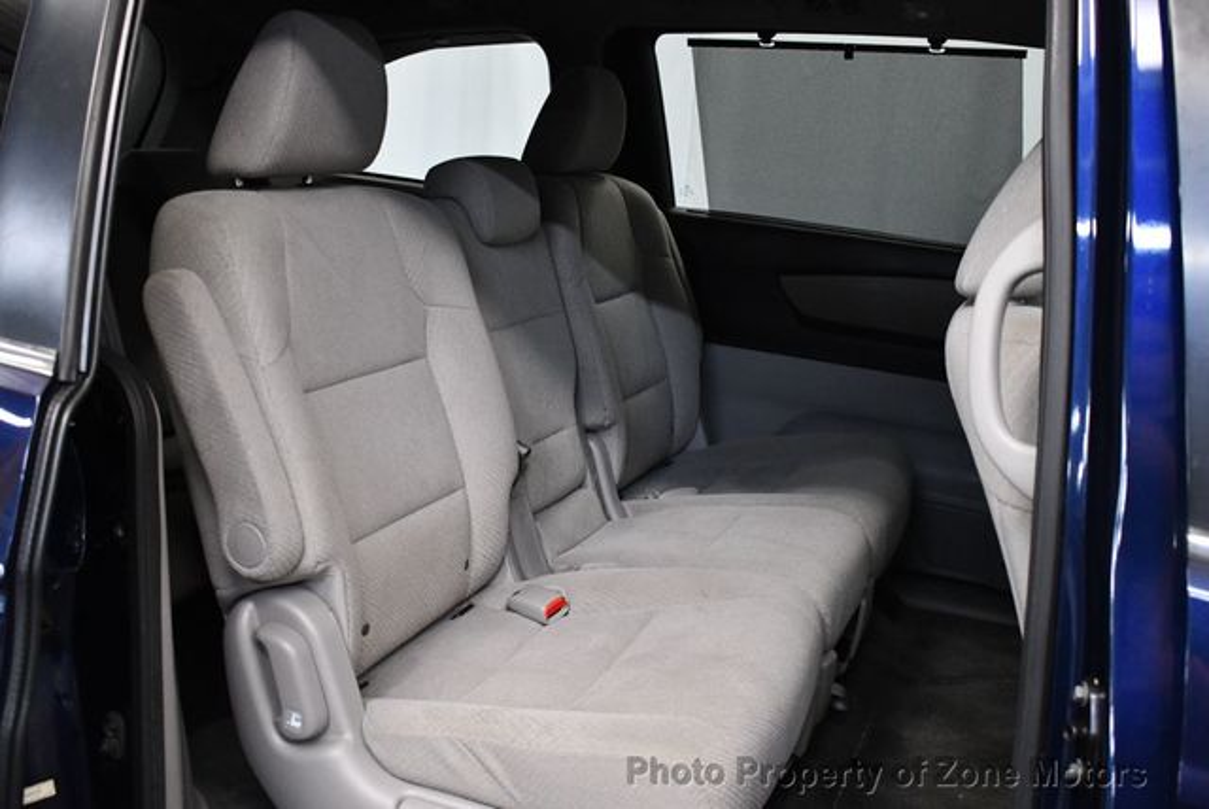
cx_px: 604
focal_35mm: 36
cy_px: 404
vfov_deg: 36.9
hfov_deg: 53.1
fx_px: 1210
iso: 2500
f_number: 3.5
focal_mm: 18
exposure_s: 1/125
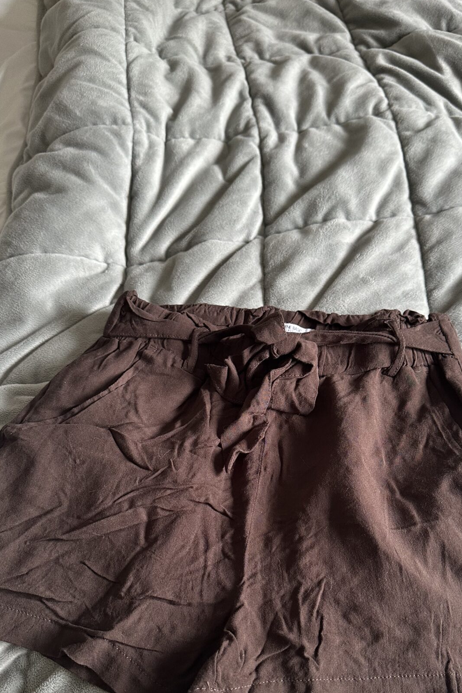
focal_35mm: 32
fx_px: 616
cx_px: 270
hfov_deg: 41.0
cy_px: 432
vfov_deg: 58.0
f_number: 1.78
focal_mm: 6.86
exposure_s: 1/105
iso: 250
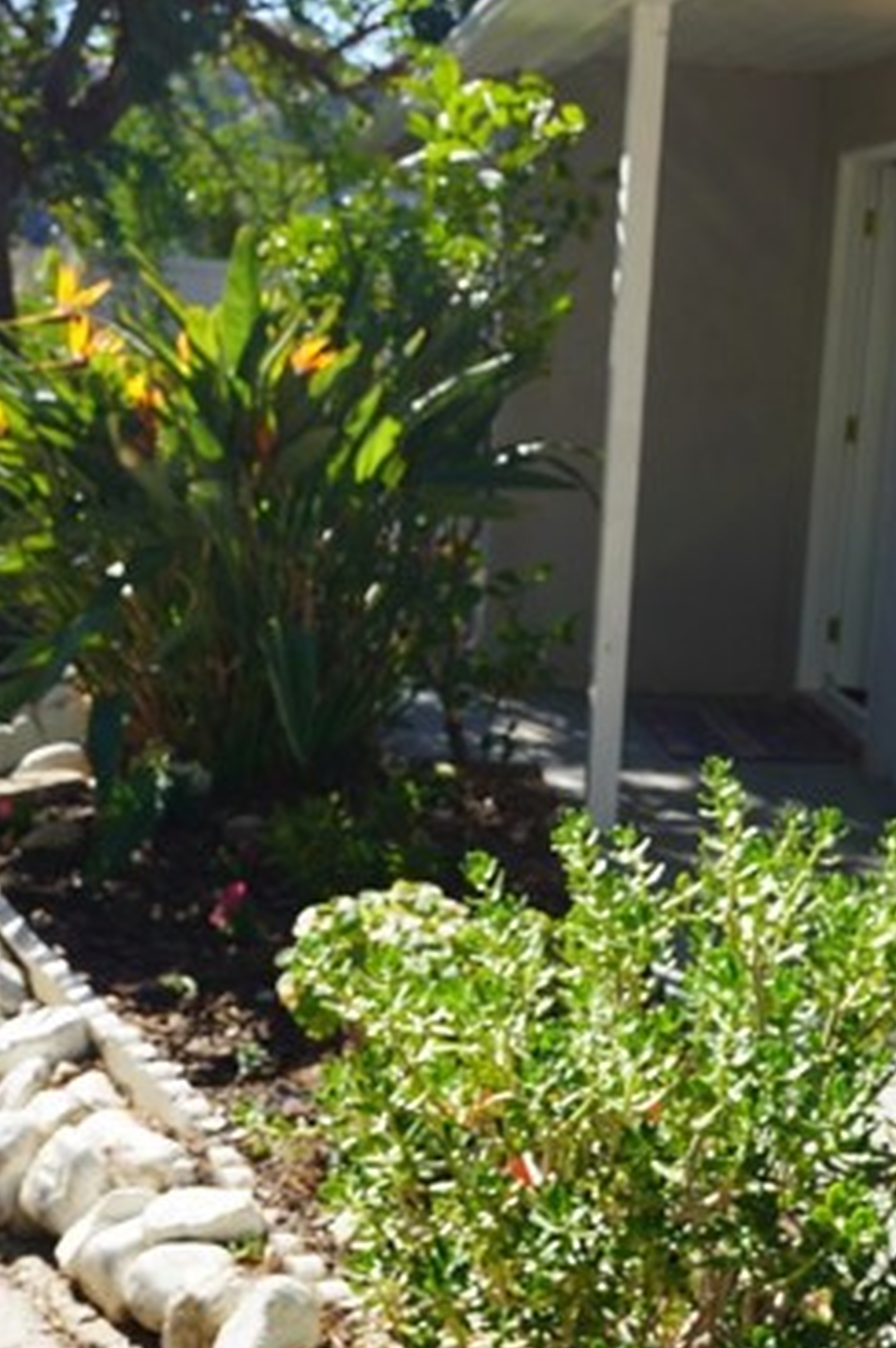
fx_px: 2281
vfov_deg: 32.9
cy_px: 610
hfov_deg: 22.1
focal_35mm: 61
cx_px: 628
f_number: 7.1
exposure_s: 1/100
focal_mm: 35
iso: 100
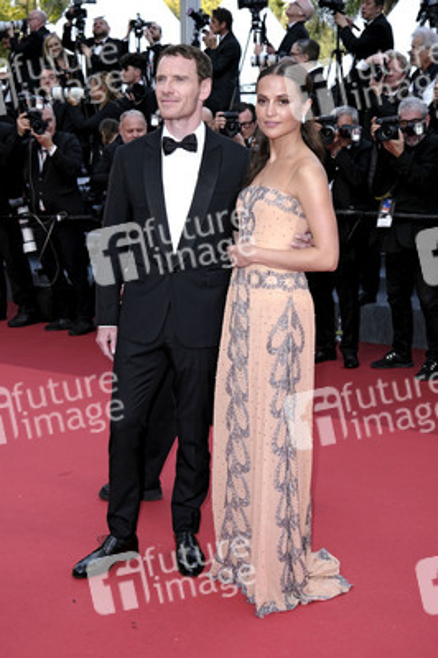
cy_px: 329
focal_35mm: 49
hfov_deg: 27.5
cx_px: 219
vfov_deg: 40.4
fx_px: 896
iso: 250
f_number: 4
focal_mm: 32.5
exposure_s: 1/250
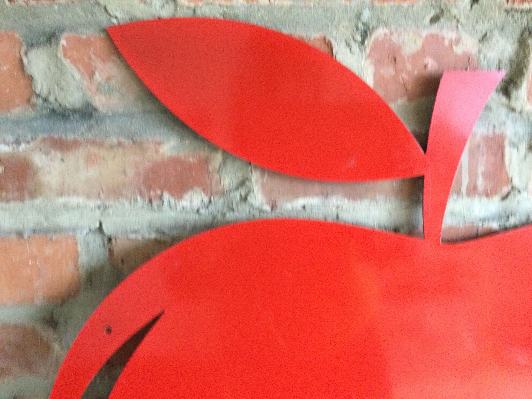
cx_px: 266
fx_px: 476
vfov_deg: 45.4
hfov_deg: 58.4
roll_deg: -1.1
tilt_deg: -20.0
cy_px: 200
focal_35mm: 31
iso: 200
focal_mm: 3.3
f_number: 2.4
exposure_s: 1/20
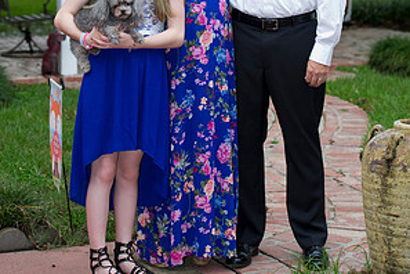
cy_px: 17
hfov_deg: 19.3
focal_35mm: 106
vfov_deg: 12.8
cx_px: 205
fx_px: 1207
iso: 640
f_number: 3.5
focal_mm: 70
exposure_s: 1/200
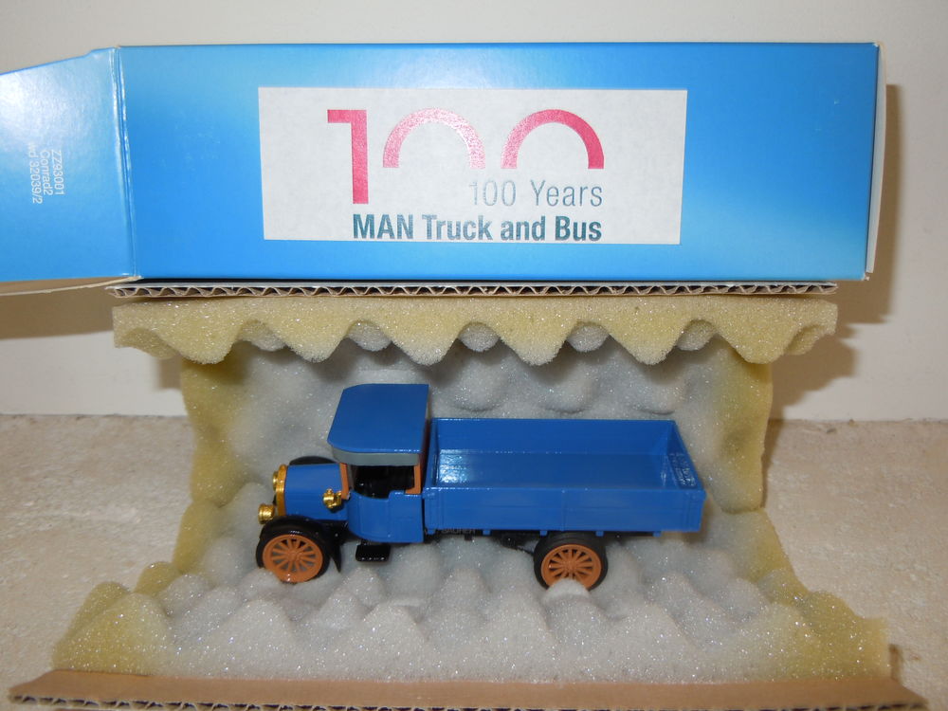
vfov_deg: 46.8
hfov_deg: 60.0
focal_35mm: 30
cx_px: 474
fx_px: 822
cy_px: 356
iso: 100
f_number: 3.5
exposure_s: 1/30
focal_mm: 5.4
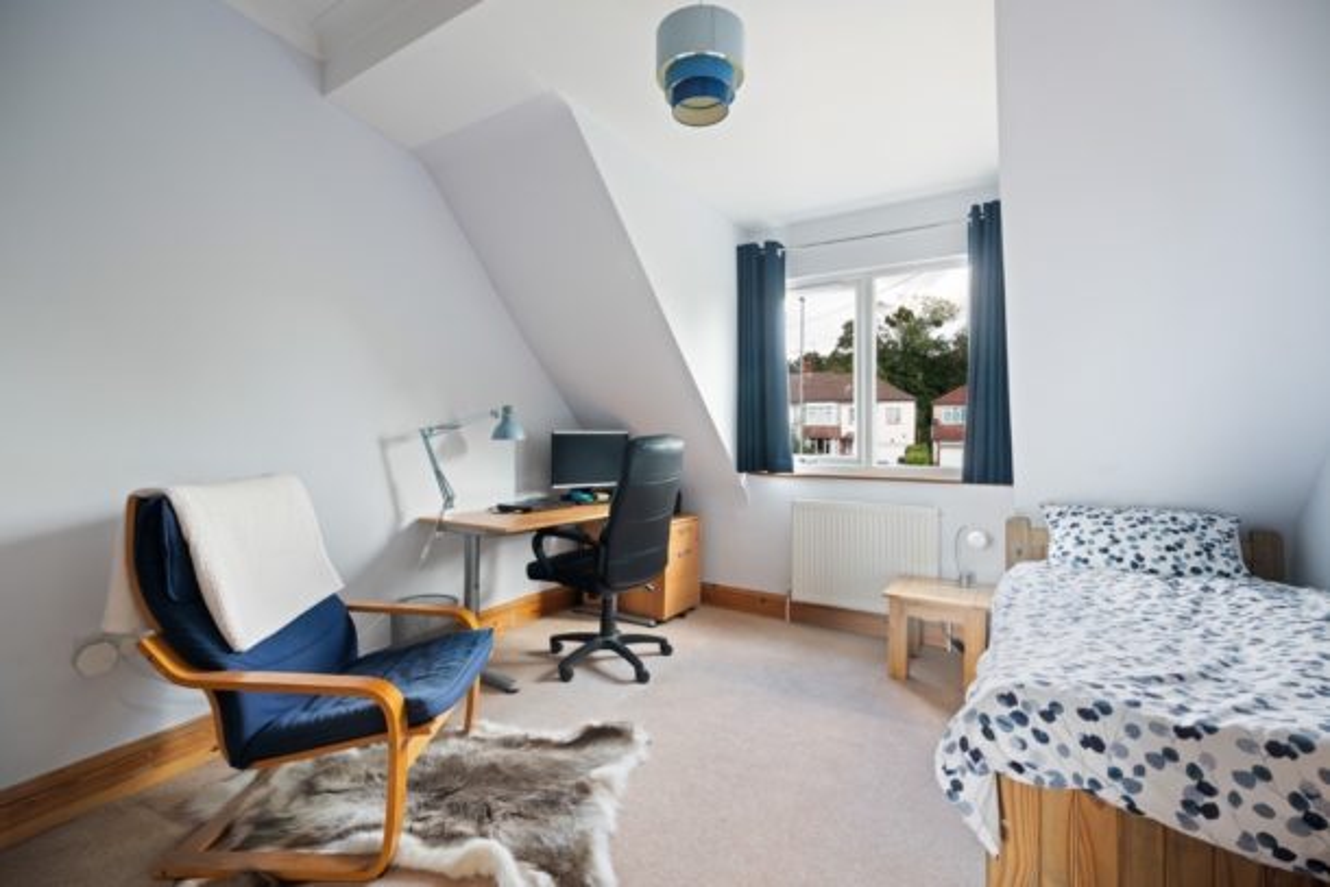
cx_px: 665
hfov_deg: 96.7
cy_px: 444
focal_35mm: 16
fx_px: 591
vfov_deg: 73.8
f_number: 8
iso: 400
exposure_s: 1.3
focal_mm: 16
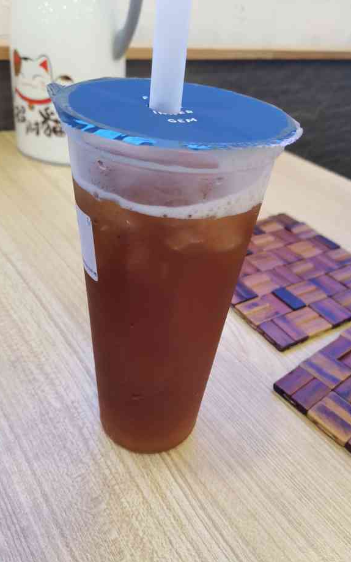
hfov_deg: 44.5
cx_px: 187
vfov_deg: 66.5
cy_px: 285
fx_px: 428
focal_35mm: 28
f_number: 1.8
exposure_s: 1/50
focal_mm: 5.5
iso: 160
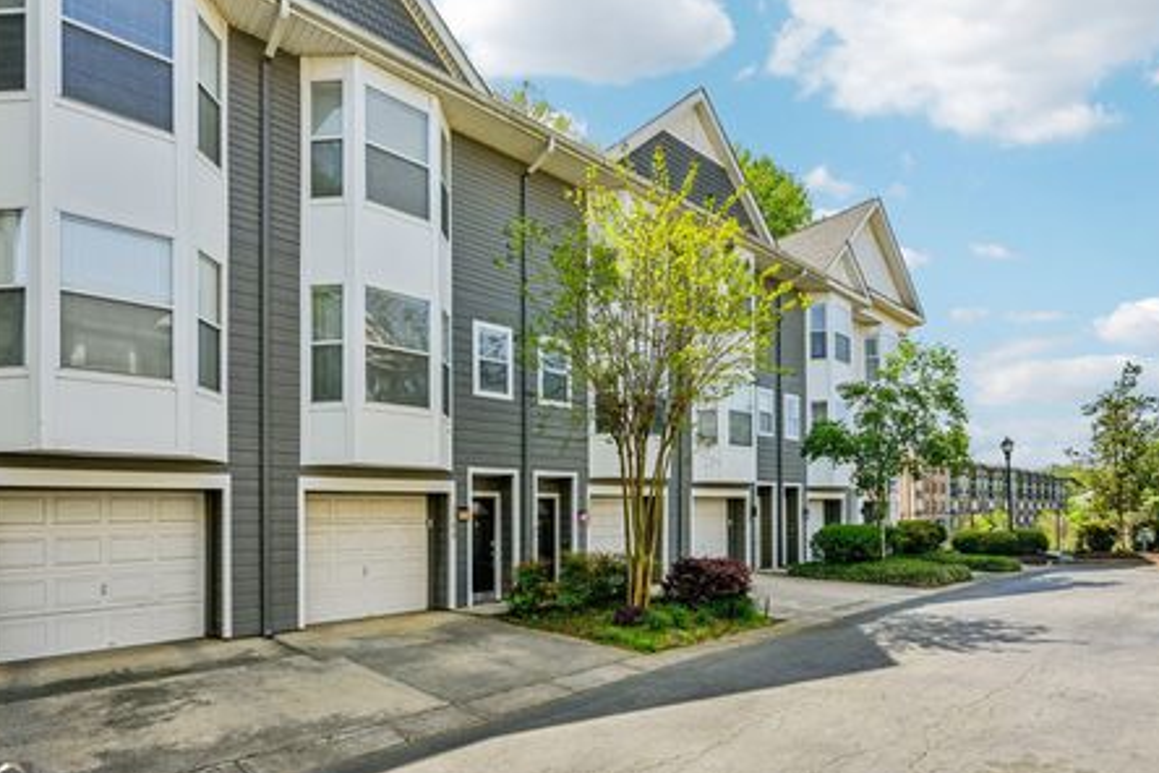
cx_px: 556
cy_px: 370
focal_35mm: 18
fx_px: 579
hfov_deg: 90.0
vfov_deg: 67.4
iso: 400
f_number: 8
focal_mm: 16
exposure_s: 1/1250
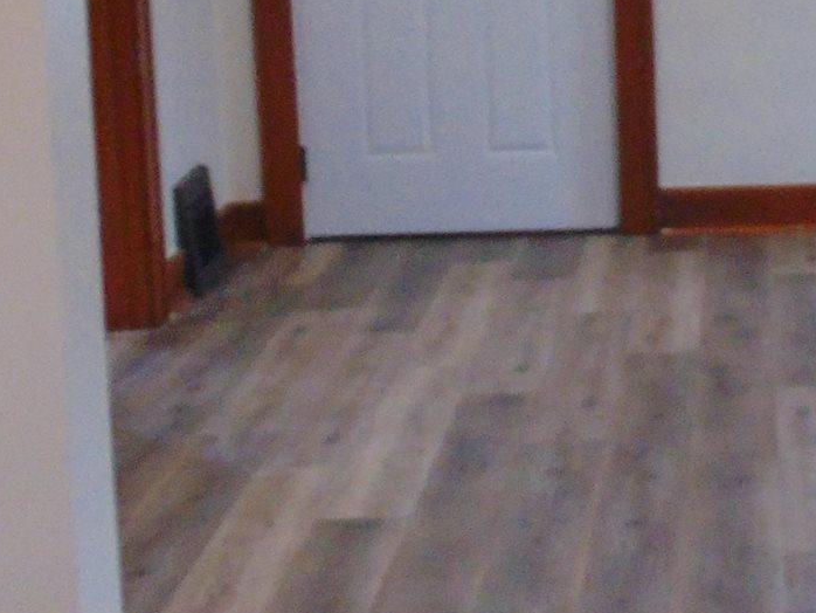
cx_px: 986
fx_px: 2594
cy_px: 106
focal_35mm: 110
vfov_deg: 13.4
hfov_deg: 17.1
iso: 200
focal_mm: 4.5
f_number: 3
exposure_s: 1/30
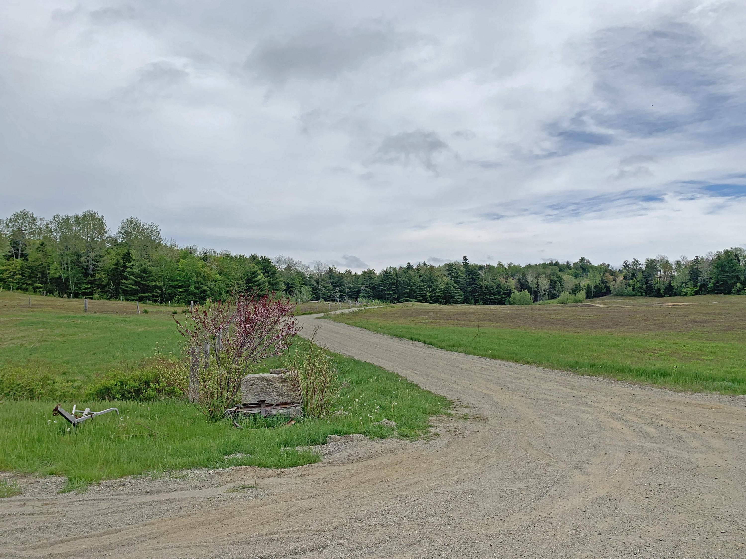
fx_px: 560
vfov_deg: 53.1
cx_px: 373
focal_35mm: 26
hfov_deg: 67.3
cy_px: 280
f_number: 1.8
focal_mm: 4.25
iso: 25
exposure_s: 1/5128
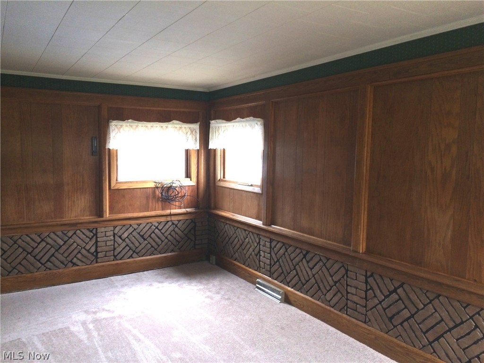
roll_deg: +0.7
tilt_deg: -4.6
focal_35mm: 29
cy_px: 182
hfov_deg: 61.7
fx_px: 405
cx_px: 242
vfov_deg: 48.2
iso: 50
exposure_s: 1/30
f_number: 2.2
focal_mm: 4.15
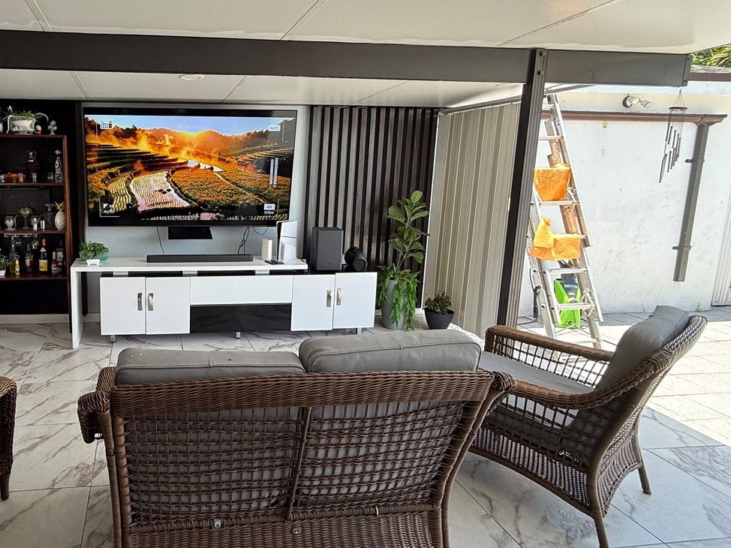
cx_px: 196
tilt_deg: -10.0
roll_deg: -0.6
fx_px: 486
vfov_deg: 58.7
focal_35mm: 23
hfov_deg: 69.7
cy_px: 239
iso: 50
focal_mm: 2.22
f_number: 2.2
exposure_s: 1/99
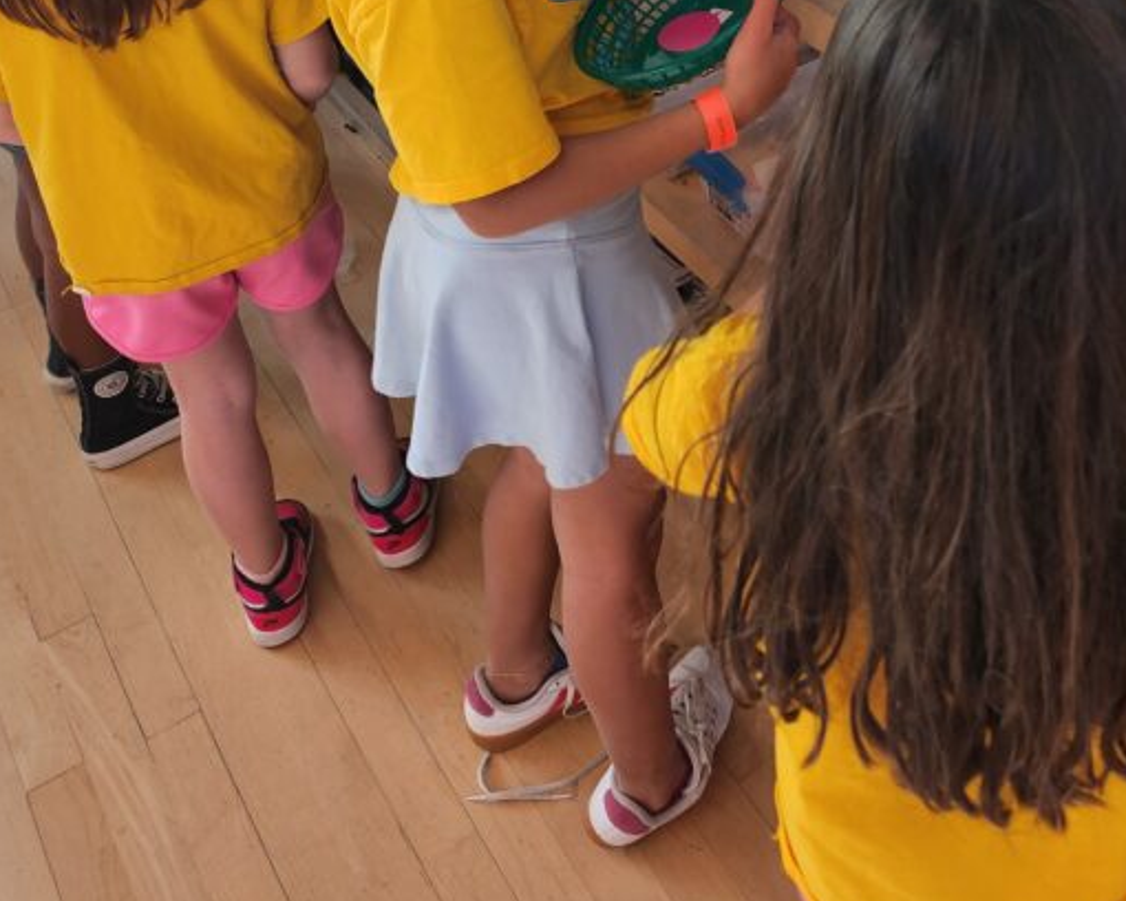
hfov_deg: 38.9
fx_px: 1566
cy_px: -97
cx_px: 790
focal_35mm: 47
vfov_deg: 29.0
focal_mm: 5
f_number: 1.8
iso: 80
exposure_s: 1/120
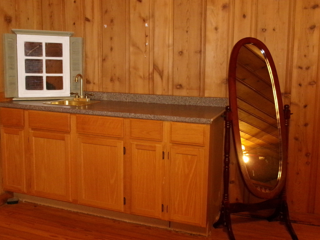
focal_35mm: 41
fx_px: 379
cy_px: 110
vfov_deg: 35.1
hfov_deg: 45.8
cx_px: 164
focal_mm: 6.4
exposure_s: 1/34
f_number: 4.5
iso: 800
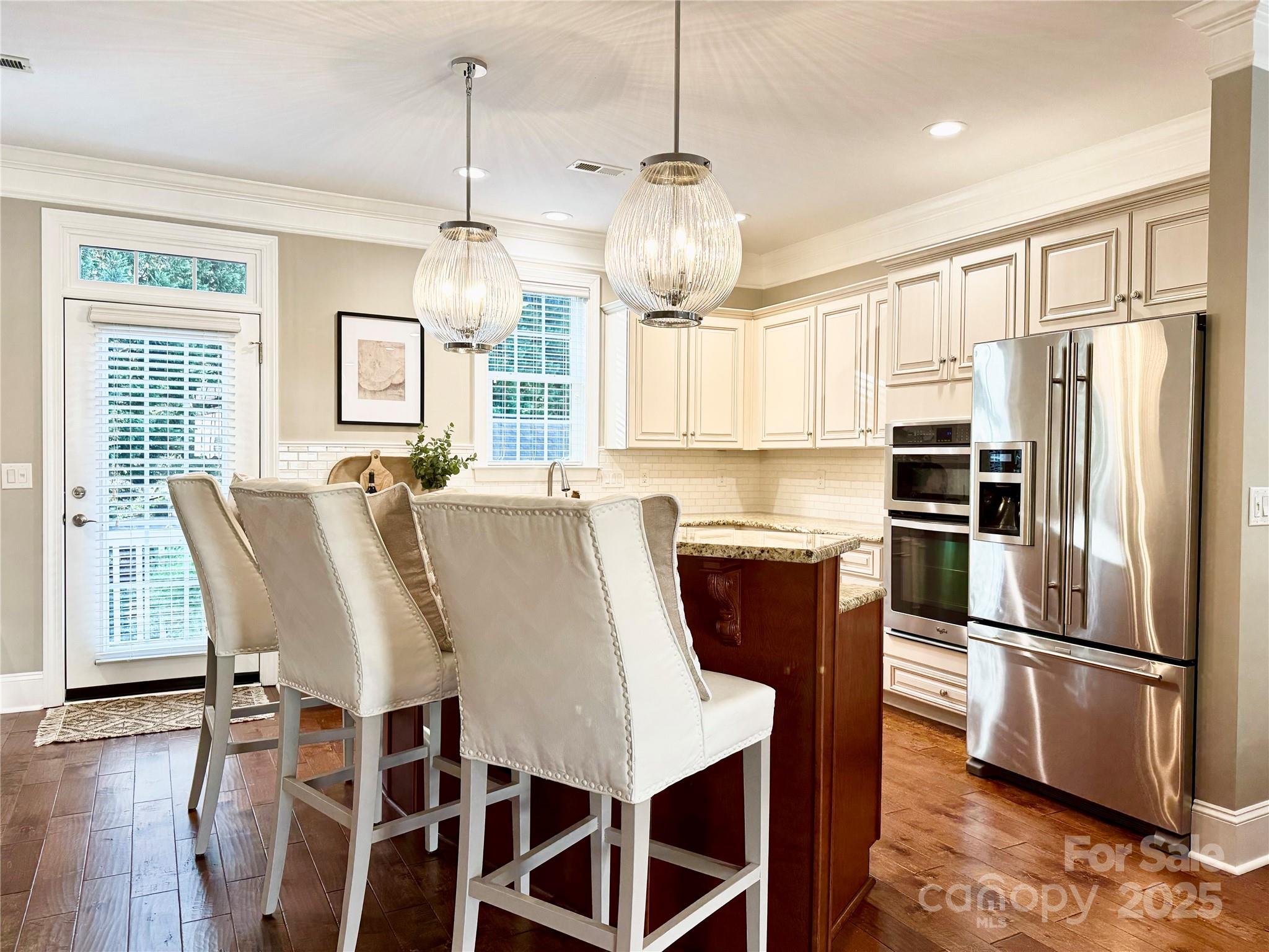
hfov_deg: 71.6
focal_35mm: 24
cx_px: 634
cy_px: 476
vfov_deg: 56.8
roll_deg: -0.2
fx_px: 880
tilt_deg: -2.0
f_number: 1.78
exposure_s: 1/120
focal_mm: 6.76
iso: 125
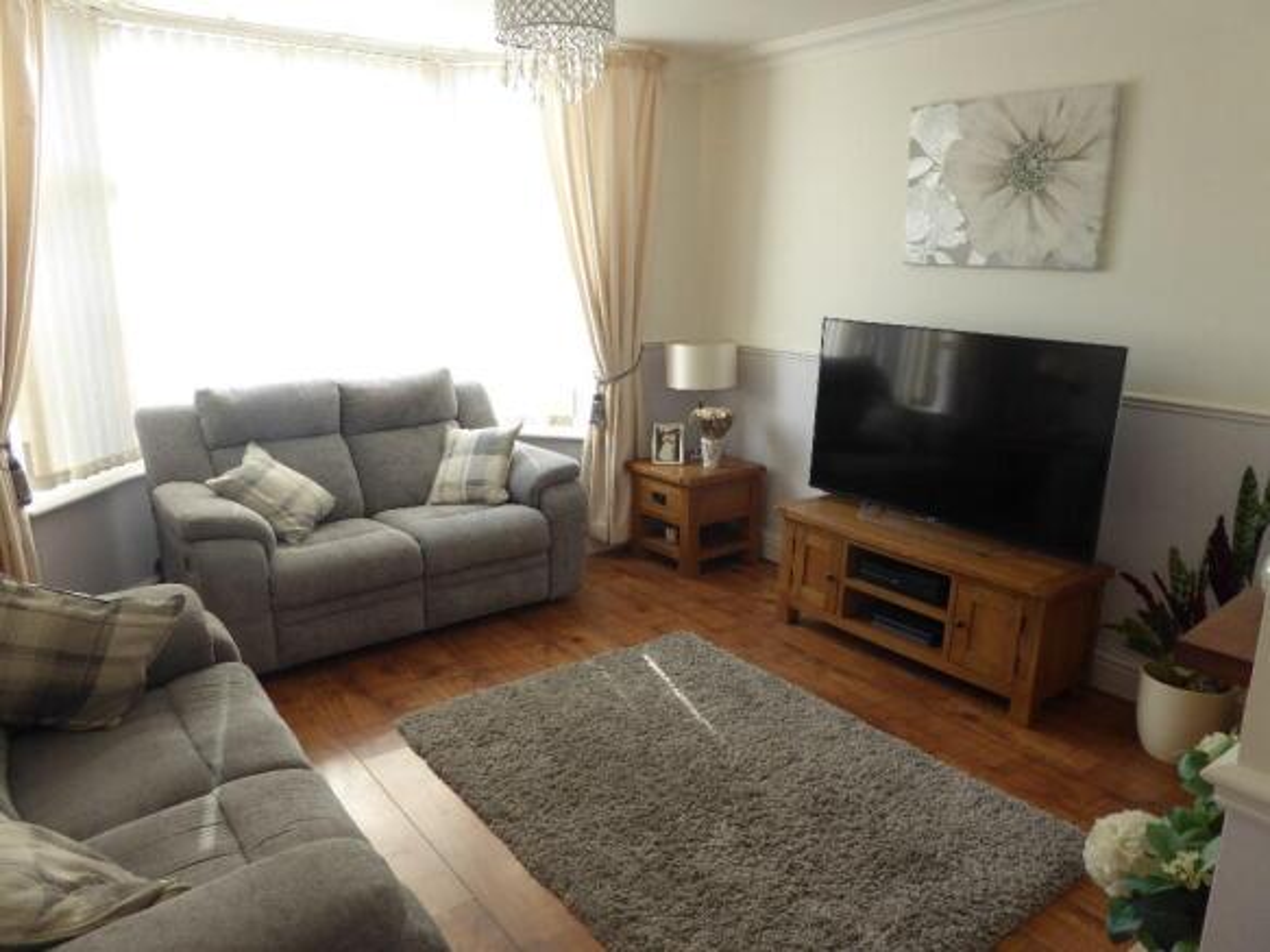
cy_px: 476
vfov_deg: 56.8
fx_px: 880
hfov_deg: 71.6
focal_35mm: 24
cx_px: 635
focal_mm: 4.3
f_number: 3.3
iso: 100
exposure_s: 1/80
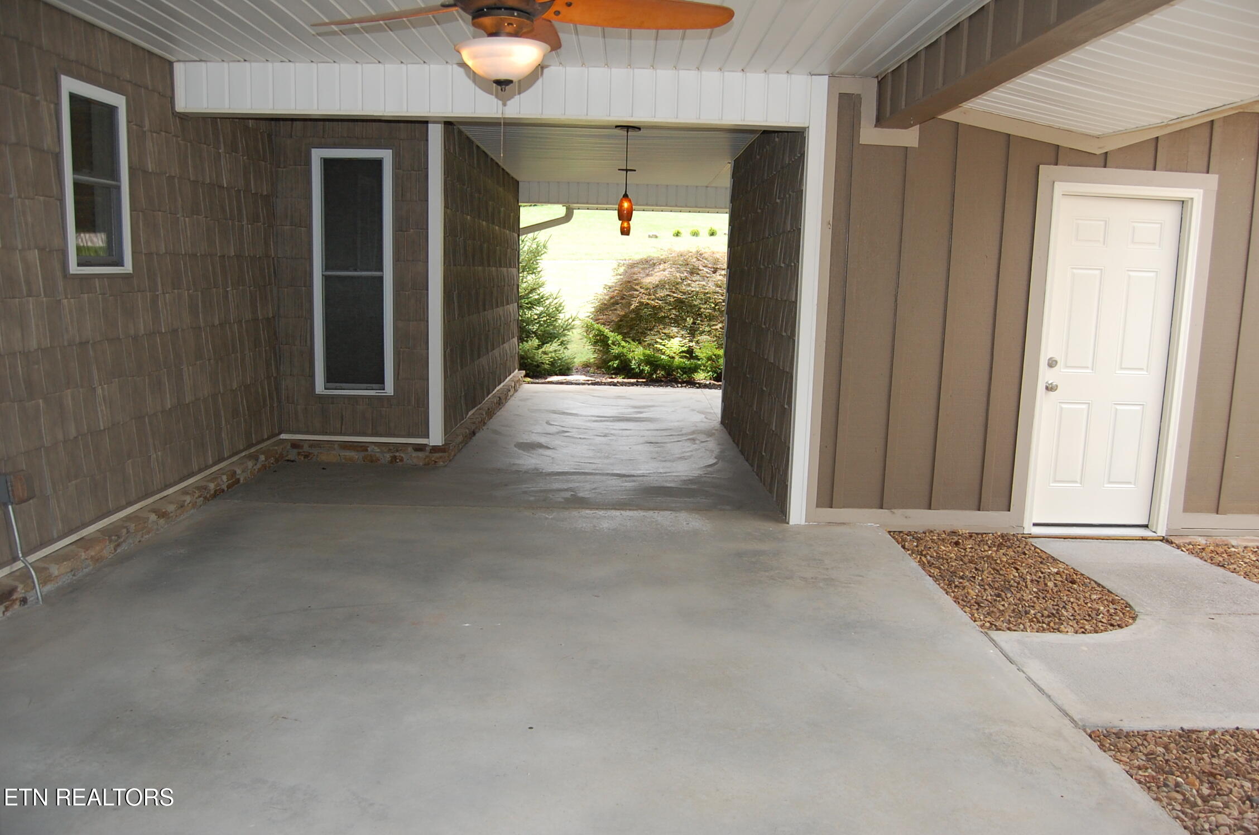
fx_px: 943
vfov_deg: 47.8
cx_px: 630
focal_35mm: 27
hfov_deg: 67.5
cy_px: 418
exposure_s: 1/500
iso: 400
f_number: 4
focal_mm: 18
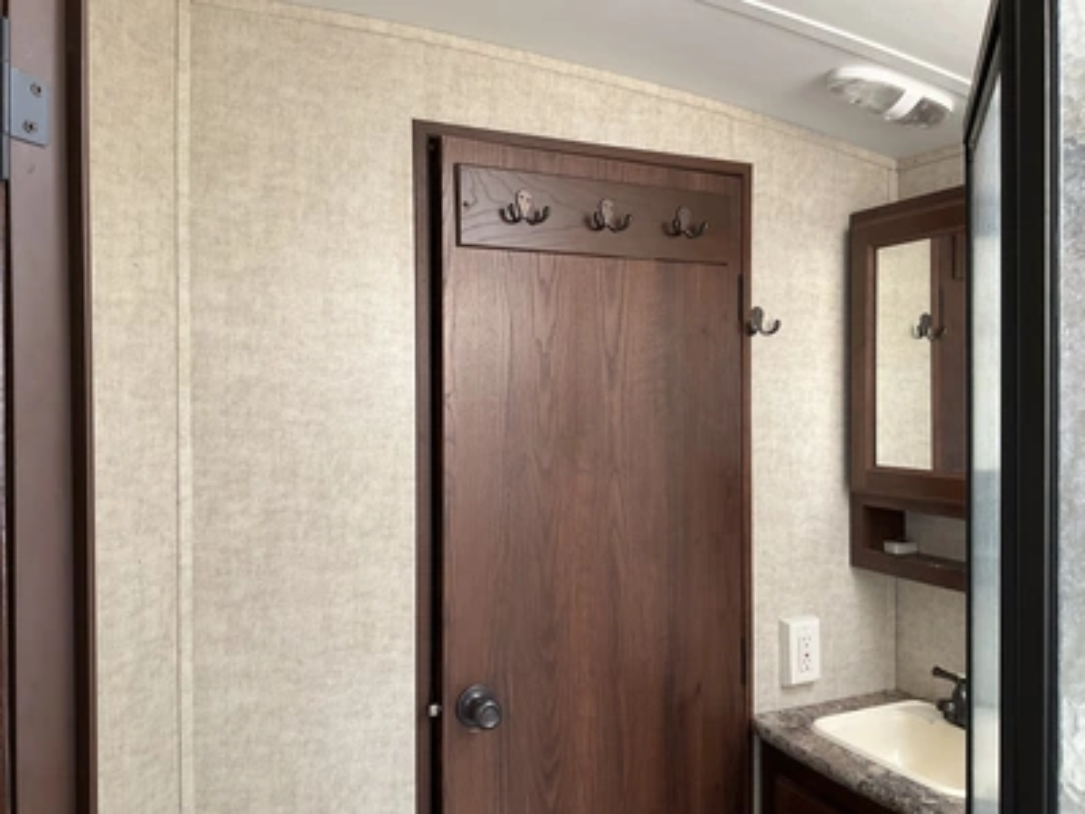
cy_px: 407
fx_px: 909
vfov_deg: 48.2
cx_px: 542
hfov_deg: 61.7
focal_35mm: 29
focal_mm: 3
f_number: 1.8
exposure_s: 1/69
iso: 64
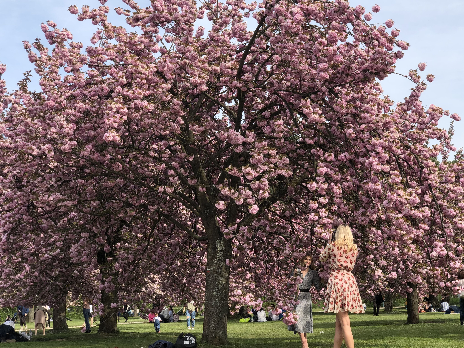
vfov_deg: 23.6
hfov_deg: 31.2
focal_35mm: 62
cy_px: 174
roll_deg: +2.4
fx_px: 831
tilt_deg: +8.3
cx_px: 259
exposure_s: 1/592
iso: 16
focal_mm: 6
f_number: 2.4
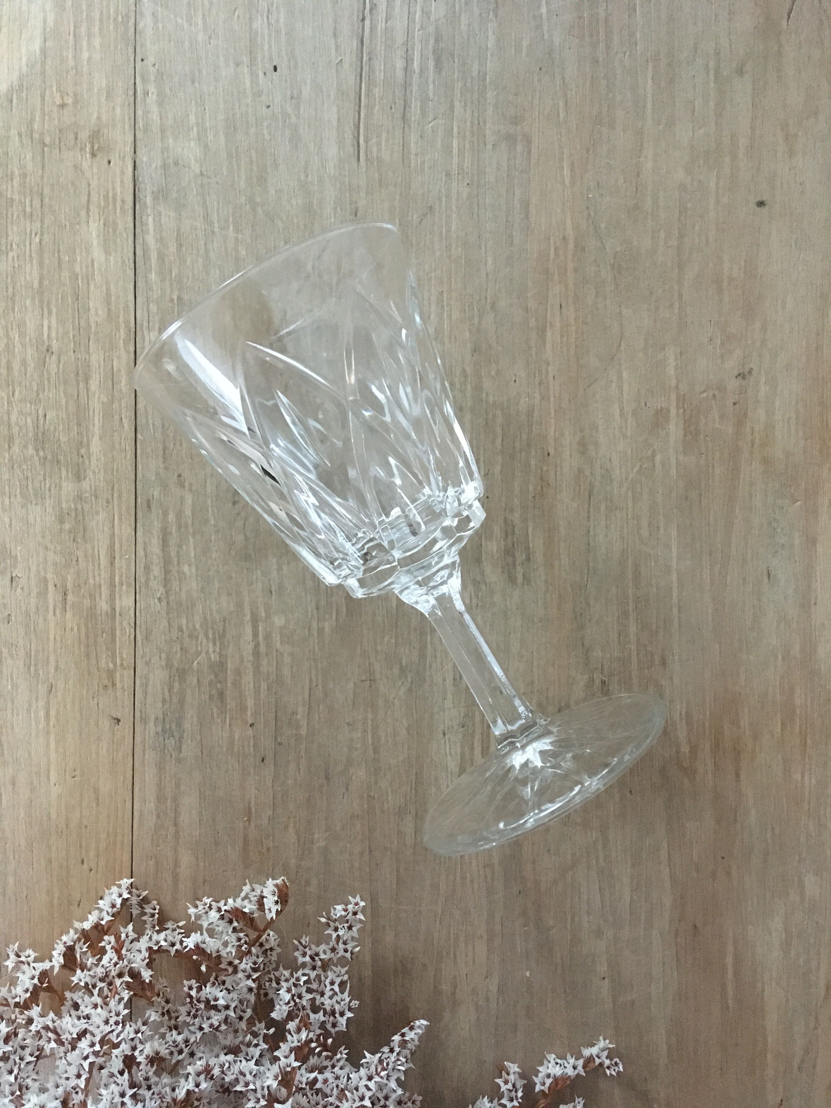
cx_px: 416
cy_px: 554
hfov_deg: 48.2
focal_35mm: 29
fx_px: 928
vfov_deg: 61.7
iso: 320
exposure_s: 1/17
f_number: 2.2
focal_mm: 4.15
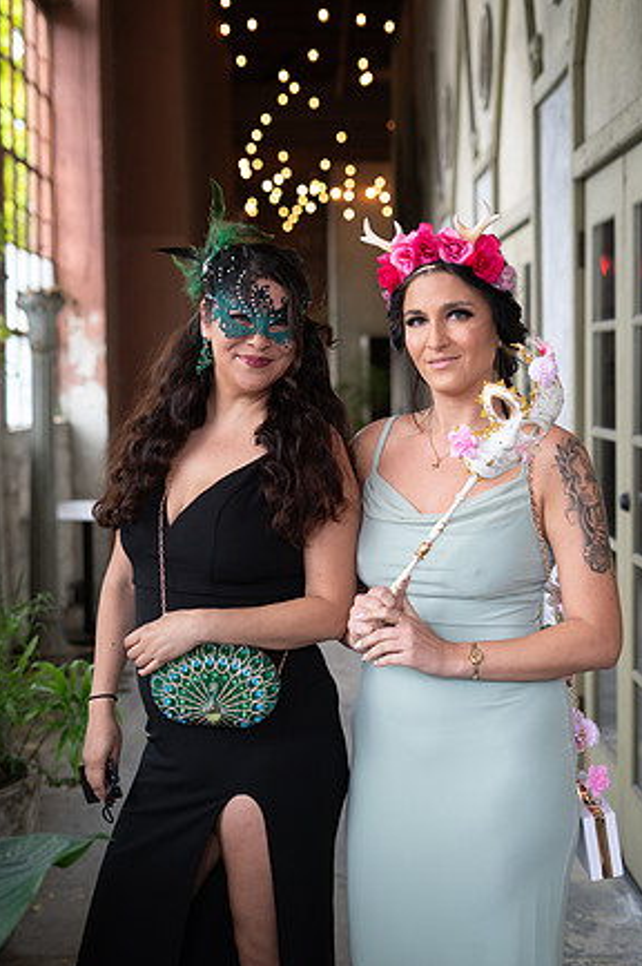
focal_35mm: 52
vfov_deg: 38.2
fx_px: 1393
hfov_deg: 26.0
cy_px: 495
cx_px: 325
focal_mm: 50
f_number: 2.8
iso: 400
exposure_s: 1/100
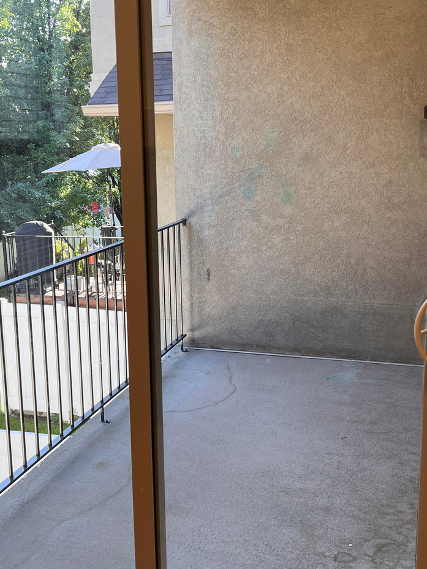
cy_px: 274
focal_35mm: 43
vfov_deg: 43.8
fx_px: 707
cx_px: 171
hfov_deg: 33.5
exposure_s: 1/120
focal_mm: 5.7
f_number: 1.5
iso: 40
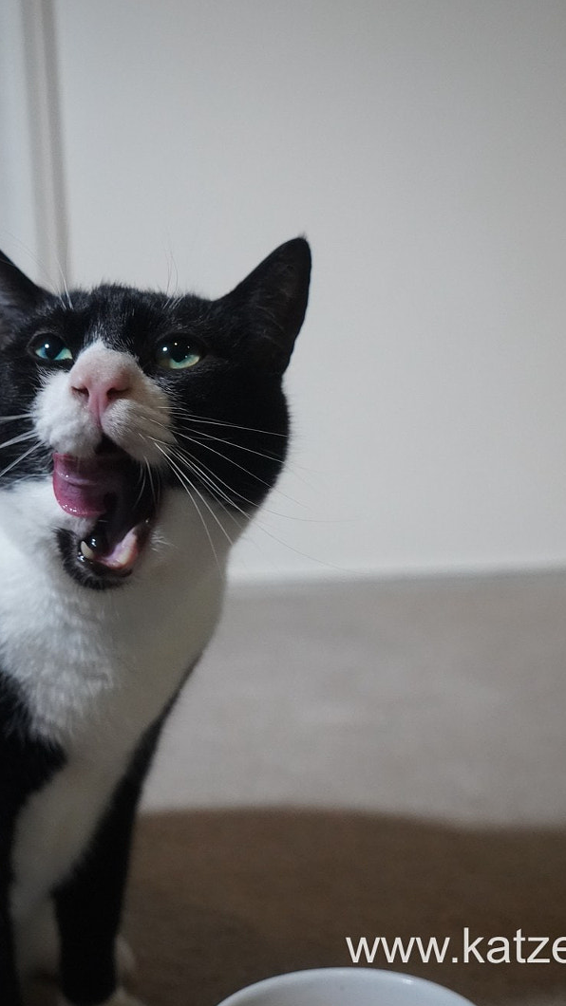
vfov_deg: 42.1
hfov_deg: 24.2
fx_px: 1308
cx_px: 142
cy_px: 504
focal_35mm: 49
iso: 5000
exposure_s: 1/160
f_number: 4
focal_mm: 31
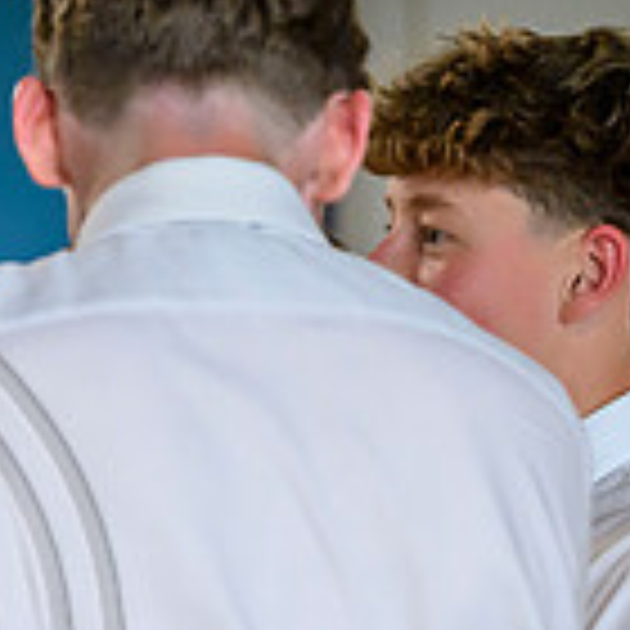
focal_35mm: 366
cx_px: -342
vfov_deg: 4.8
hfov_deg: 4.8
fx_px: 7536
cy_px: 668
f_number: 3.2
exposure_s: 1/200
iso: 4000
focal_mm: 104
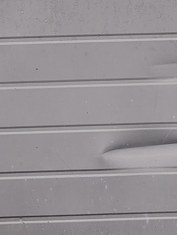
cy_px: -212
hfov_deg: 11.5
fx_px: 872
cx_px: 3
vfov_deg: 13.5
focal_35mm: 128
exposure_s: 1/100
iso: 200
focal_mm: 5.25
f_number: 1.75
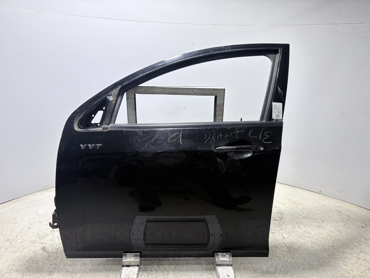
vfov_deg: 53.1
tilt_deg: -16.3
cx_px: 185
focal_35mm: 26
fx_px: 278
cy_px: 139
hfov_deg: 67.3
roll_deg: -1.4
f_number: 1.6
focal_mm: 5.96
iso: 64
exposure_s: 1/120
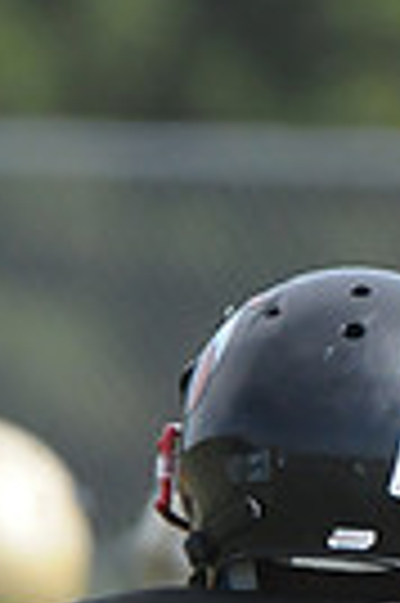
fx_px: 27085
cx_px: 254
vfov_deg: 1.3
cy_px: 994
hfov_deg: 0.8
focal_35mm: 1621
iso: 1600
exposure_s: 1/8000
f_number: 4
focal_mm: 250
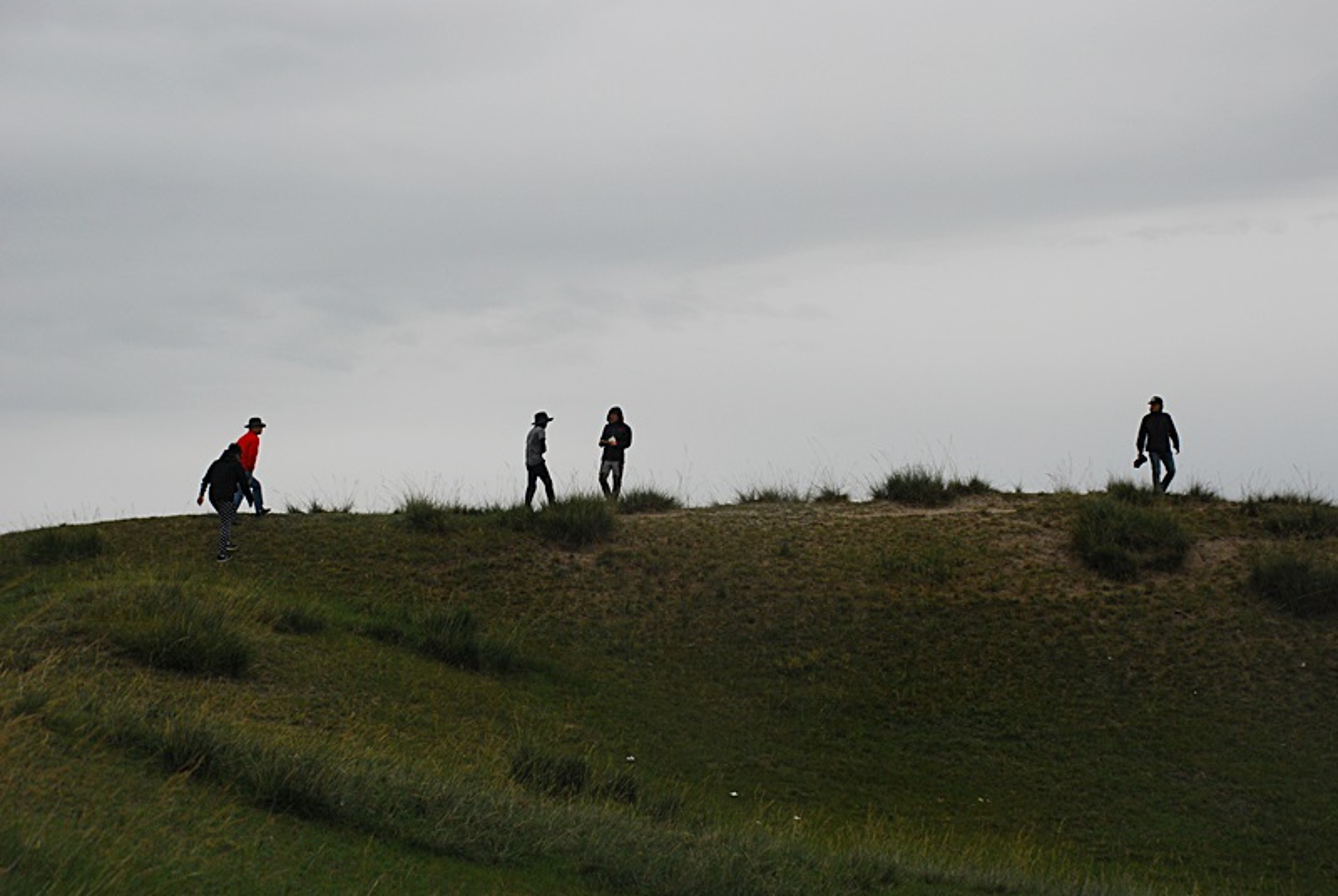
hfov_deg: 26.0
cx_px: 669
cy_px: 448
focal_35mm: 78
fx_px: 2903
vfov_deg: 17.6
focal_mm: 52
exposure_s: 1/1250
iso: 400
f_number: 6.3
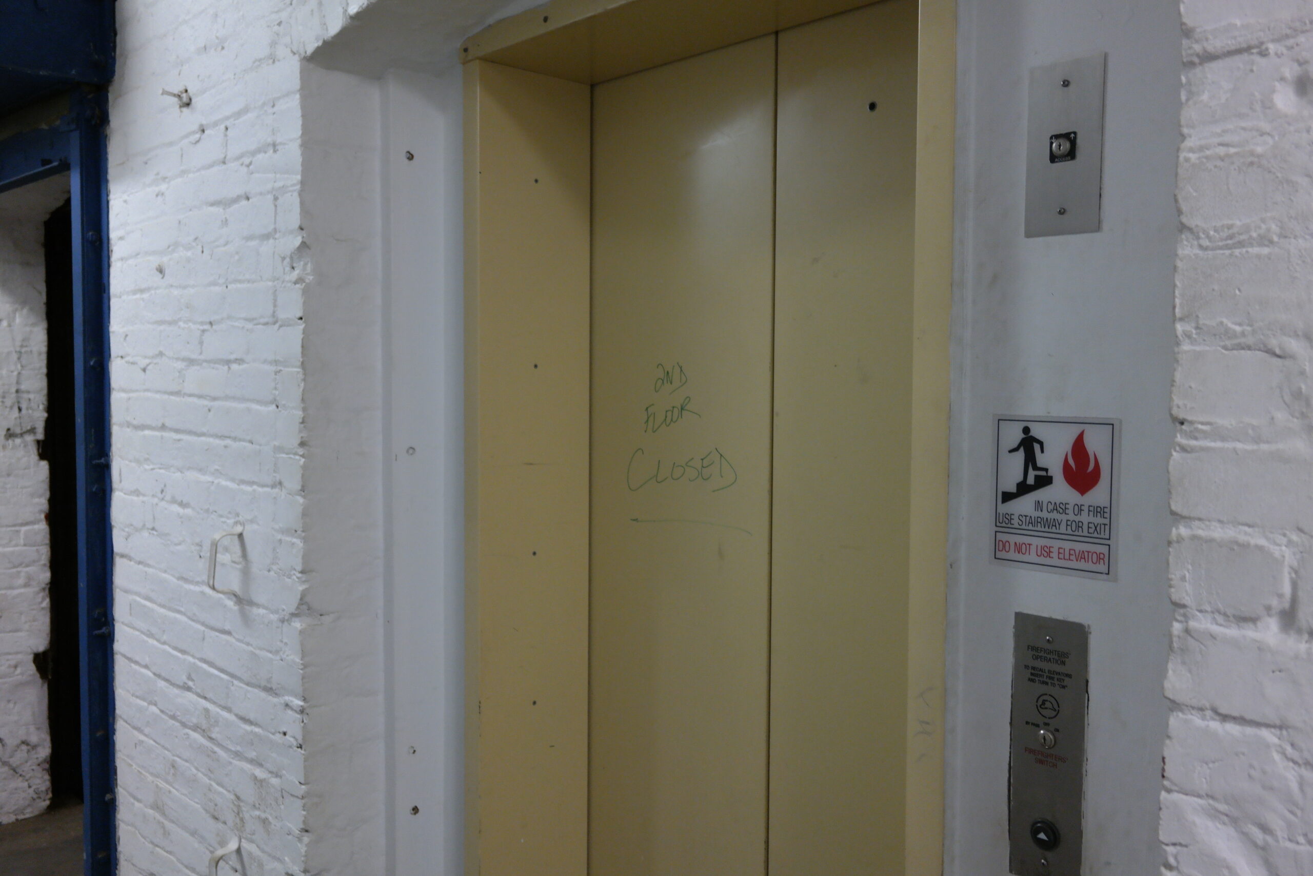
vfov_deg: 43.6
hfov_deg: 61.9
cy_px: 438
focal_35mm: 30
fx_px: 1094
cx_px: 656
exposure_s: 1/40
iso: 800
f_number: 3.5
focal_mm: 20
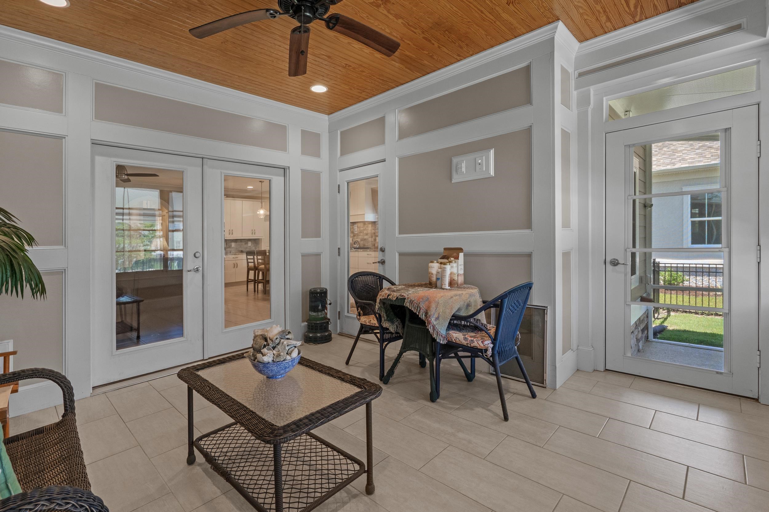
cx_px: 384
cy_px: 256
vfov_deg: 73.8
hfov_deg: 96.7
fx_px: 342
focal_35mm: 16
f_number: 8
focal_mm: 16
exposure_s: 1/15
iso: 1000
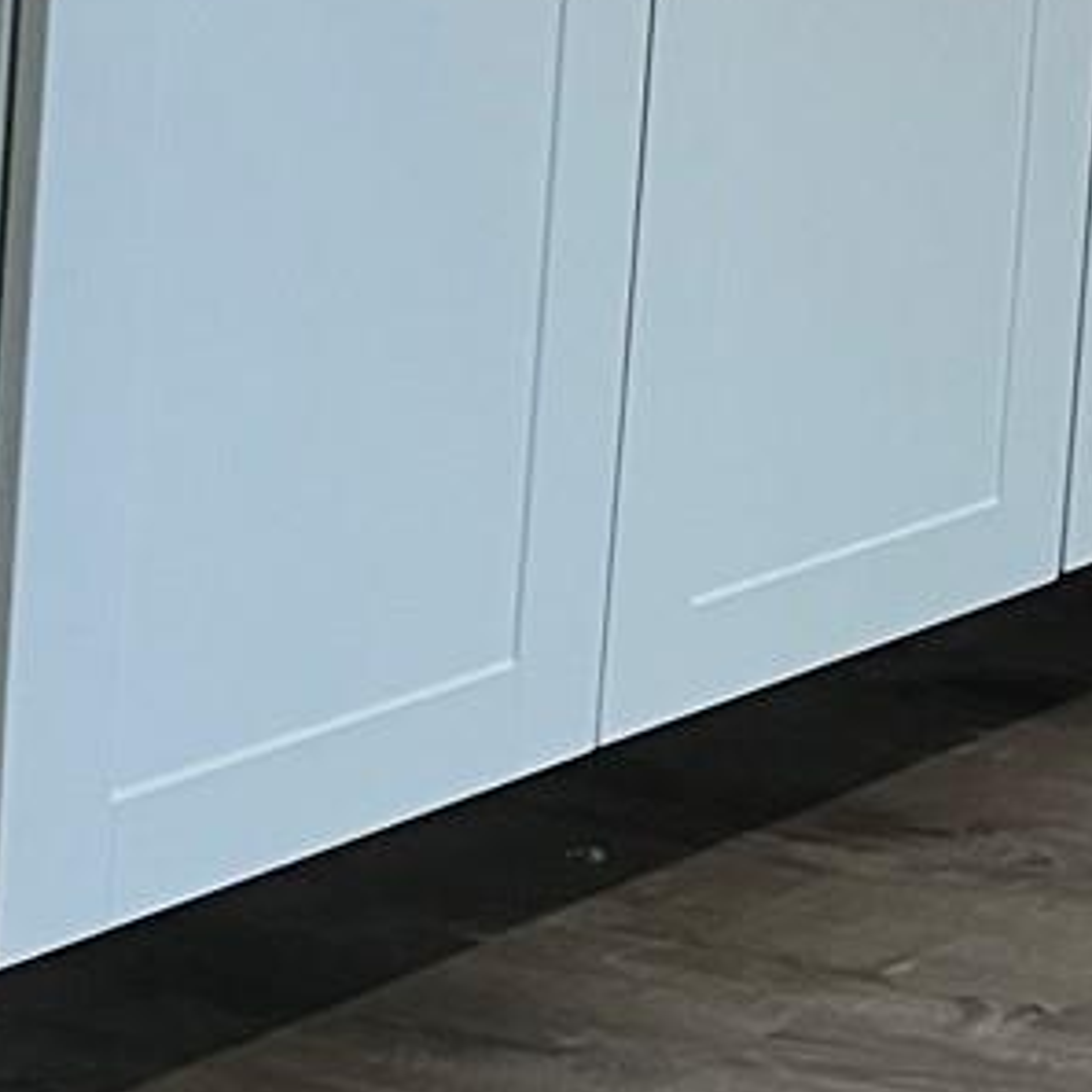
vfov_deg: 13.3
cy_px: -496
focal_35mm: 124
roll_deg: -3.6
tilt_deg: -1.2
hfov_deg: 11.5
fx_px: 4426
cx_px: 2655
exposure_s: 1/60
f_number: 1.6
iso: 160
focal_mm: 5.1
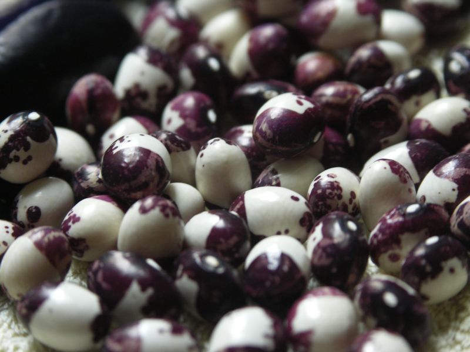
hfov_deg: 11.8
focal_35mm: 168
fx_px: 2281
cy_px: 176
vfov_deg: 8.8
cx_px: 235
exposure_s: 1/10
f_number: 3.5
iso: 200
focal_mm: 43.3
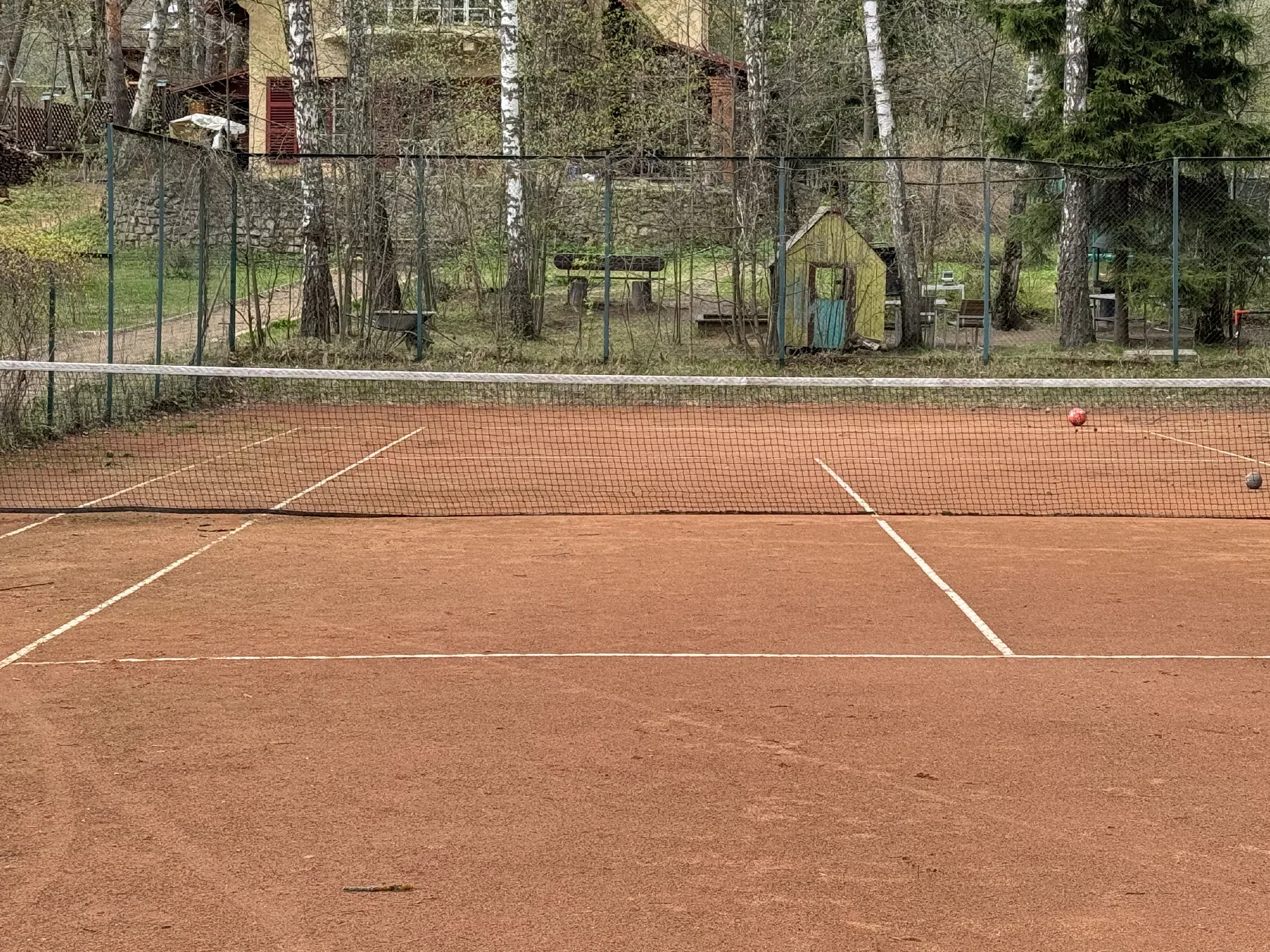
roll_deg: -0.9
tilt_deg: +0.4
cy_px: 299
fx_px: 2531
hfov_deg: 28.1
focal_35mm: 69
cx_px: 791
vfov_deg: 21.2
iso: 64
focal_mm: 6.76
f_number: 1.78
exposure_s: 1/535
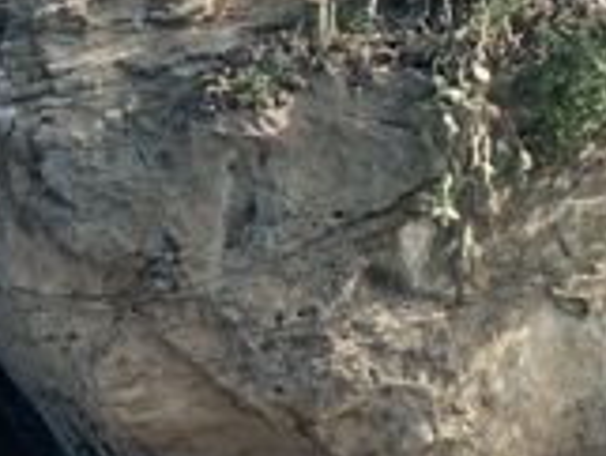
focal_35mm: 129
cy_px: 271
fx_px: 2260
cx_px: -470
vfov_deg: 11.5
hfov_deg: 13.7
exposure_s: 1/534
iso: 25
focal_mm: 4.25
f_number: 1.8
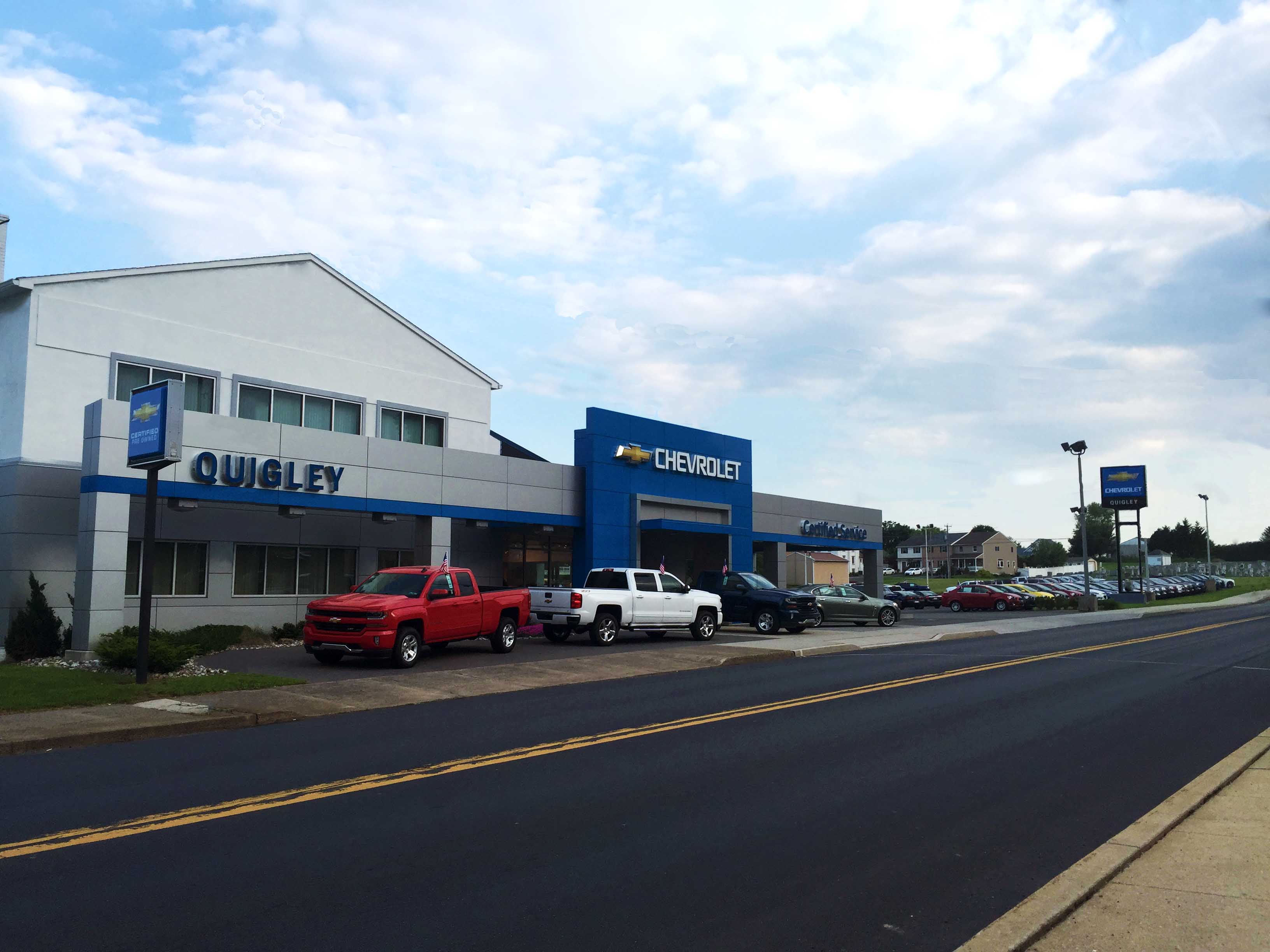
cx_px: 635
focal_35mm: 29
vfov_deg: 48.2
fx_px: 1064
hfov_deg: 61.7
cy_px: 476
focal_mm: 4.15
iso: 32
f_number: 2.2
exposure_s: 1/791
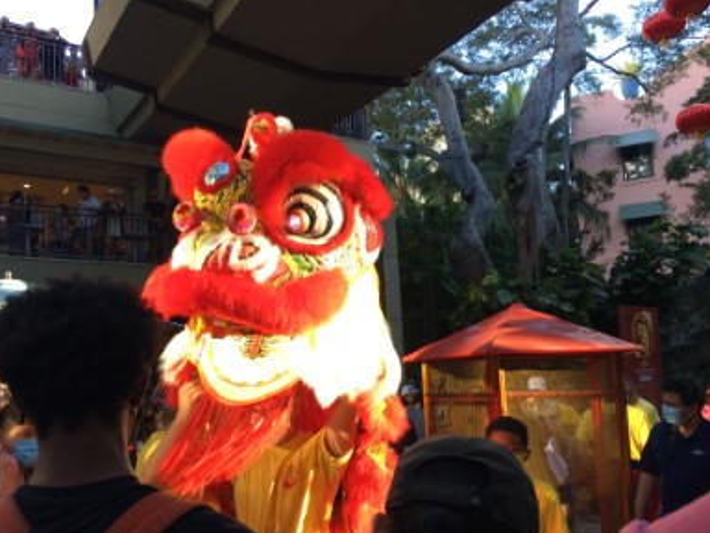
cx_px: 322
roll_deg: +1.1
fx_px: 697
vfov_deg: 41.7
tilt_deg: +6.8
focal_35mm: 34
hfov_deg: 53.9
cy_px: 309
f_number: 2.2
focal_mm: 4.15
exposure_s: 1/120
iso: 32
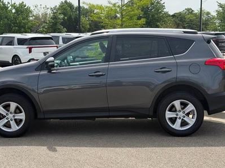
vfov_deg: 24.0
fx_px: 396
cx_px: 101
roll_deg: +0.4
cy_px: 84
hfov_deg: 31.7
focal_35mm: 61
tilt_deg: -7.2
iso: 100
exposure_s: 1/3891
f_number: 1.78
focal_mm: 6.76
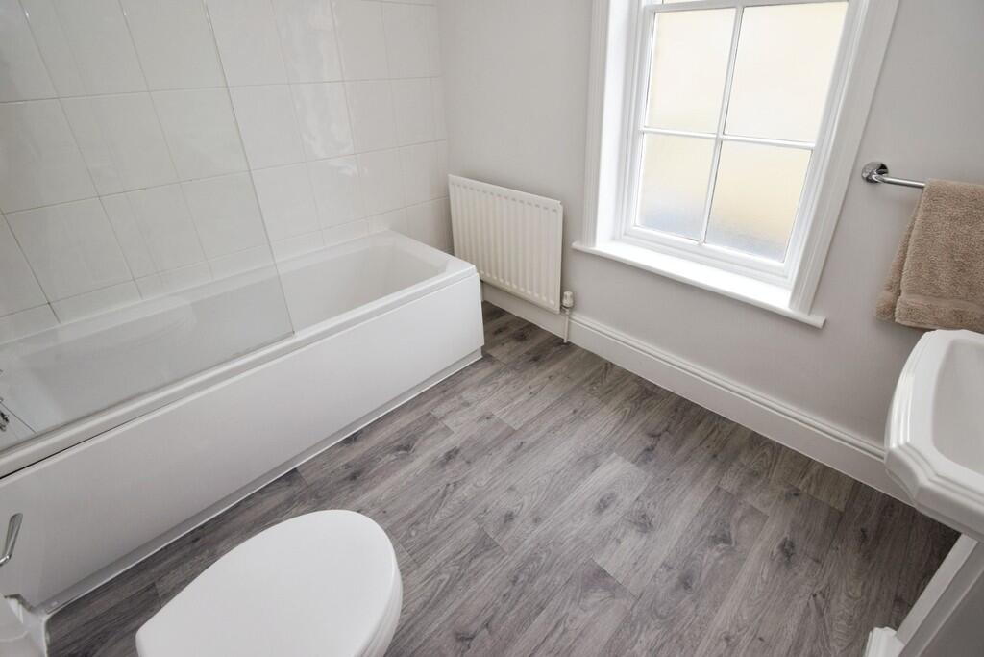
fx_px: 410
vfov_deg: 77.3
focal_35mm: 15
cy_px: 328
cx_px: 492
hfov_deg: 100.4
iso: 400
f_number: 5.6
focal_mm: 10
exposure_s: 1/125
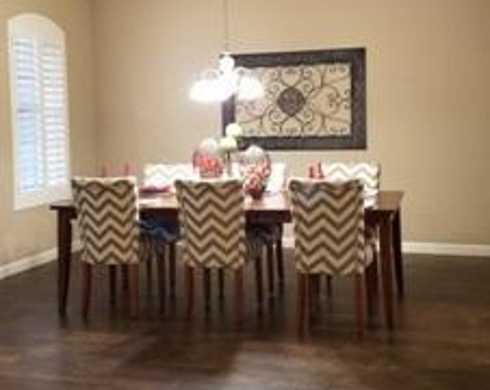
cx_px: 260
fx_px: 651
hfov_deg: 41.2
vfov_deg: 33.3
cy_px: 171
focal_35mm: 45
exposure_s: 1/13
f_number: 1.7
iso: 200
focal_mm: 4.2
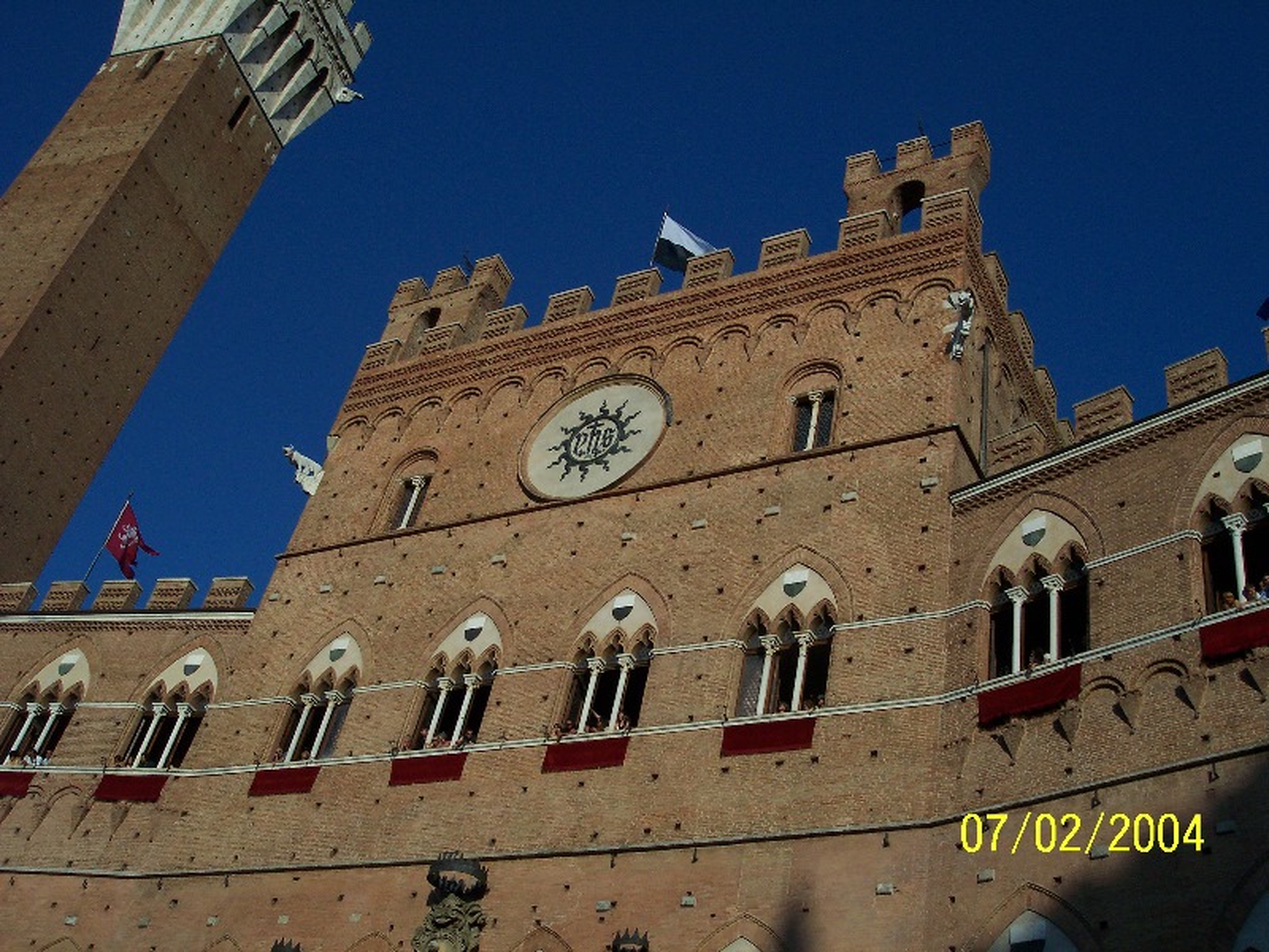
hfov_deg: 49.0
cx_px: 634
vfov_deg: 37.7
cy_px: 476
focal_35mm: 38
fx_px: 1393
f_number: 4.8
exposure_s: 1/1000
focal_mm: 8
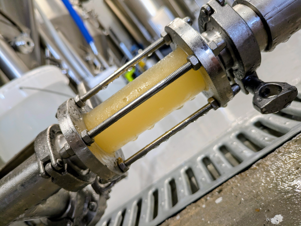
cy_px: 113
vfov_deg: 54.9
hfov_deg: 69.4
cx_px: 150
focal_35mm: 25
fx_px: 217
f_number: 1.89
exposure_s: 1/50
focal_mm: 5.43
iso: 117
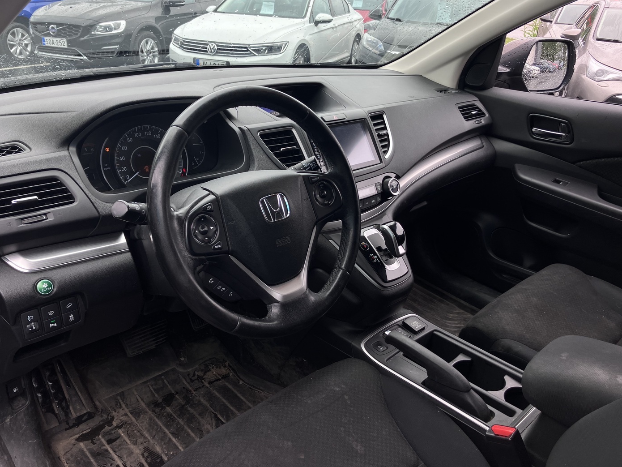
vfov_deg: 48.2
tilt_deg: -24.2
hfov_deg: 61.7
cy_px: 227
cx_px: 311
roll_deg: -2.3
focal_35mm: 29
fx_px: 521
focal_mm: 3.99
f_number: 1.8
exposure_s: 1/337
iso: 32
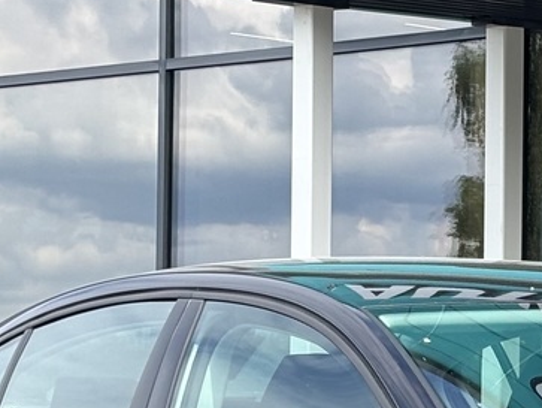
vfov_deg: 7.2
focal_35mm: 206
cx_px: 621
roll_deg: -0.7
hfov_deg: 9.5
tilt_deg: +1.4
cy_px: 369
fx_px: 3229
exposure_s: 1/903
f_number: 1.6
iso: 32
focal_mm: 5.96
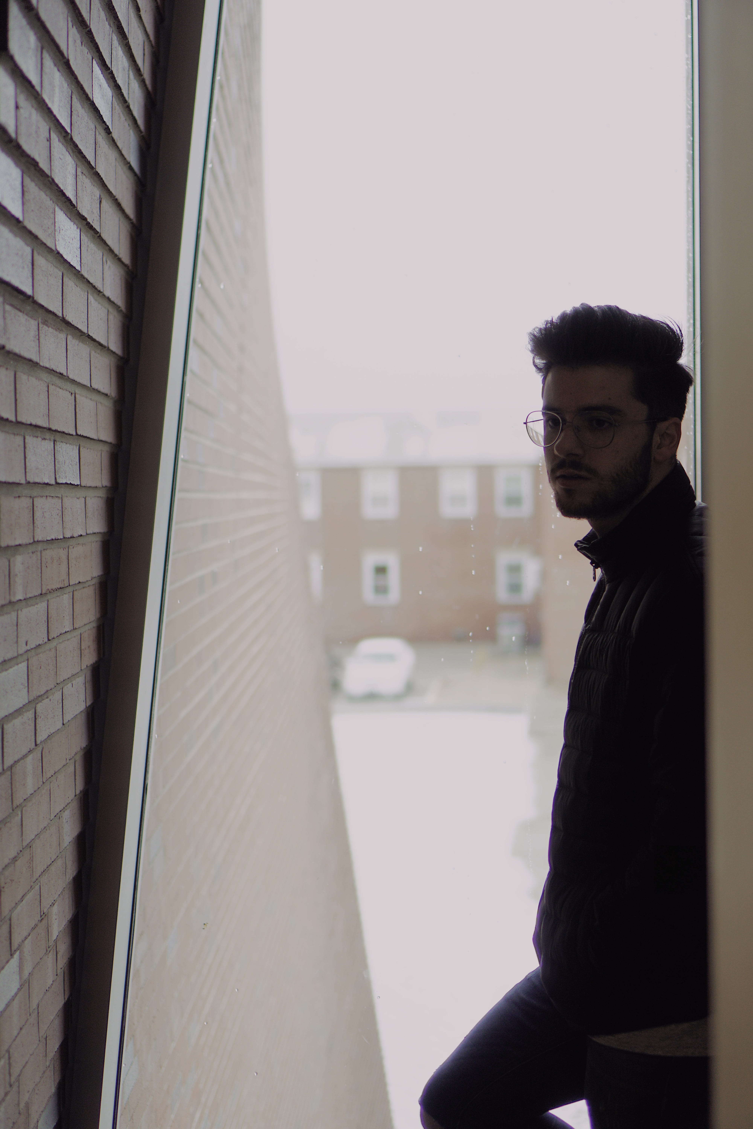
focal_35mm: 52
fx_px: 1647
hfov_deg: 25.8
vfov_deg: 37.9
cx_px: 376
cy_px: 564
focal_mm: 35
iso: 100
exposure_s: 1/200
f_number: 1.8
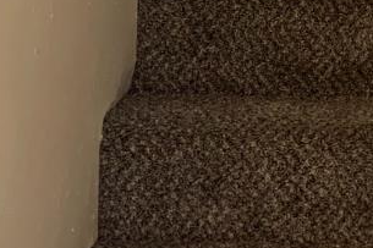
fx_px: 1377
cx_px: 374
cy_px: 5
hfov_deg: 15.2
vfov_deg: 10.2
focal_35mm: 133
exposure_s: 1/40
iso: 400
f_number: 1.8
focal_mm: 4.25
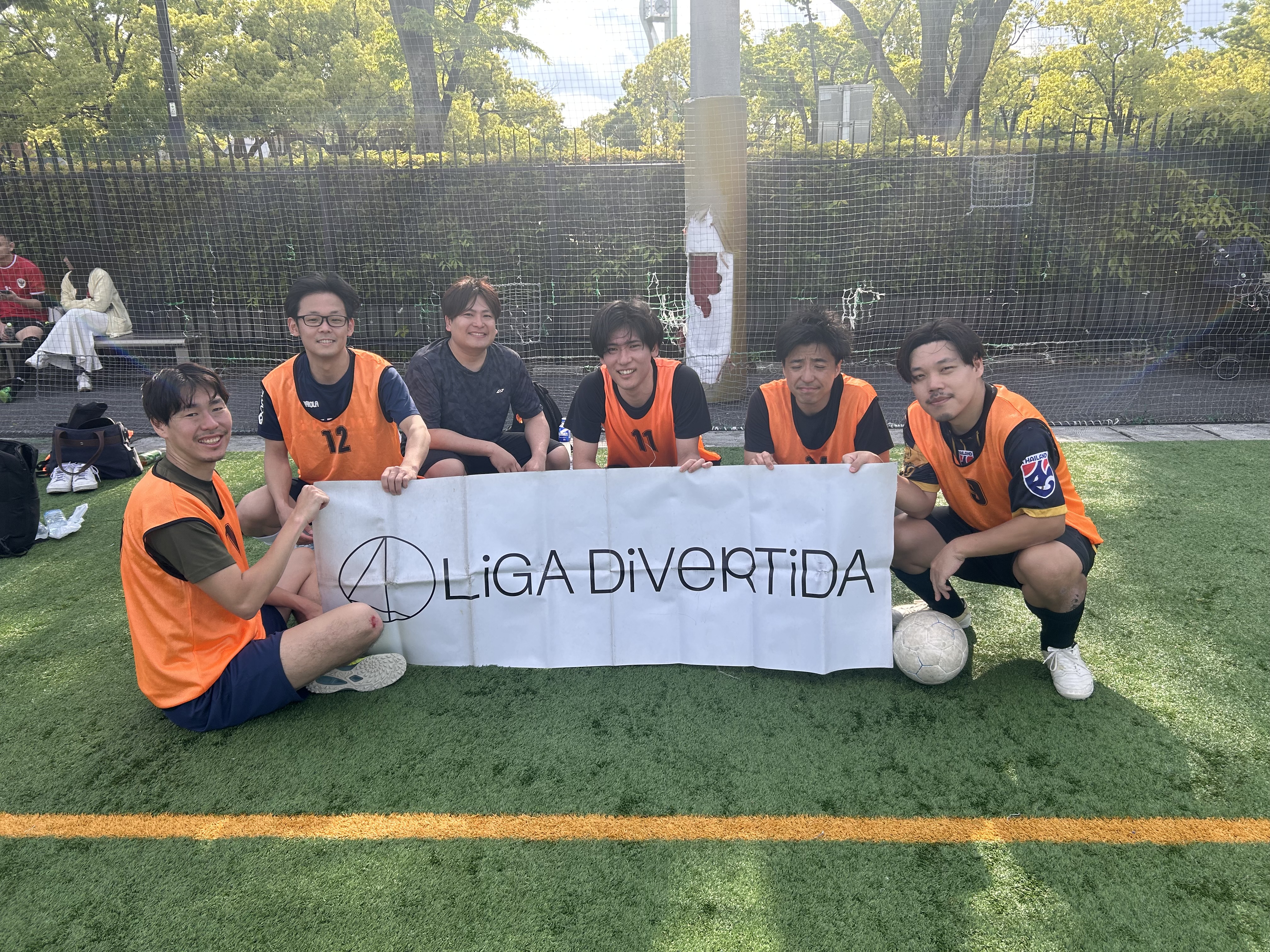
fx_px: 954
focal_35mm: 26
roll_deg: +1.8
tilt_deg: -15.6
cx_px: 635
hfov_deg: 67.3
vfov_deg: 53.1
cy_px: 476
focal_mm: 5.7
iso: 50
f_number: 1.5
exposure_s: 1/1196
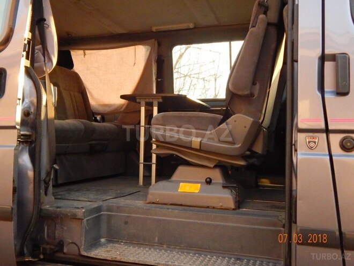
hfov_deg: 54.0
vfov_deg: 41.8
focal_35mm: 34
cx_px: 177
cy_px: 133
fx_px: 348
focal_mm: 6.1
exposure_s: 1/640
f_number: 3.3
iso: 1600
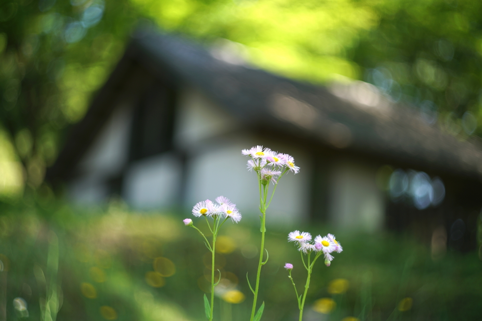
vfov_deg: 27.0
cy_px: 160
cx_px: 241
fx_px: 669
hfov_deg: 39.6
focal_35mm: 50
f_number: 2
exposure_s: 1/500
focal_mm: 50
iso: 100
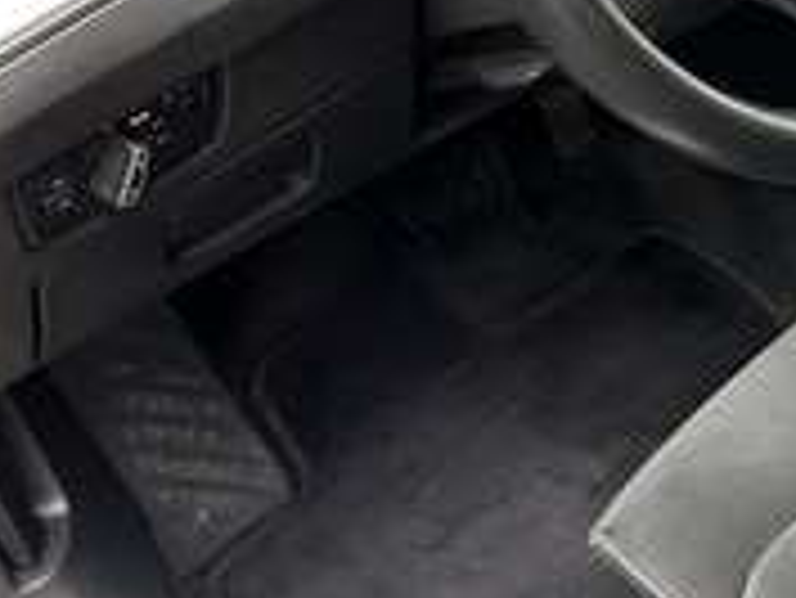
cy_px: 142
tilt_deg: -36.2
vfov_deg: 21.1
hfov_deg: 24.7
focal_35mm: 69
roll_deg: +0.4
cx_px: 1016
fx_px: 1588
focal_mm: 6.86
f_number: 1.78
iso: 250
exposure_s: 1/60
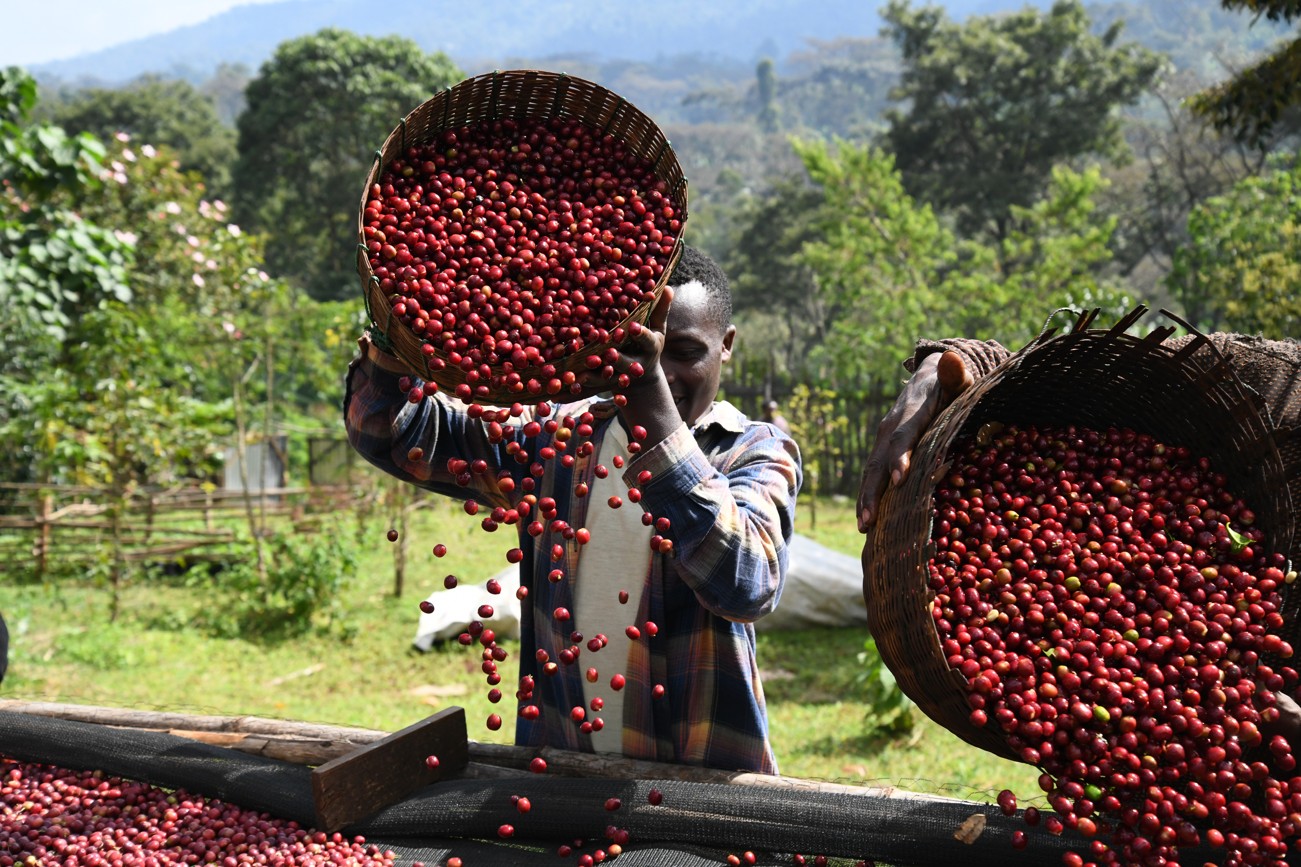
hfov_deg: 38.2
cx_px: 650
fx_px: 1879
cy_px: 434
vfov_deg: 26.0
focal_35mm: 52
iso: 1600
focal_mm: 52
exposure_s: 1/2500
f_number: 7.1
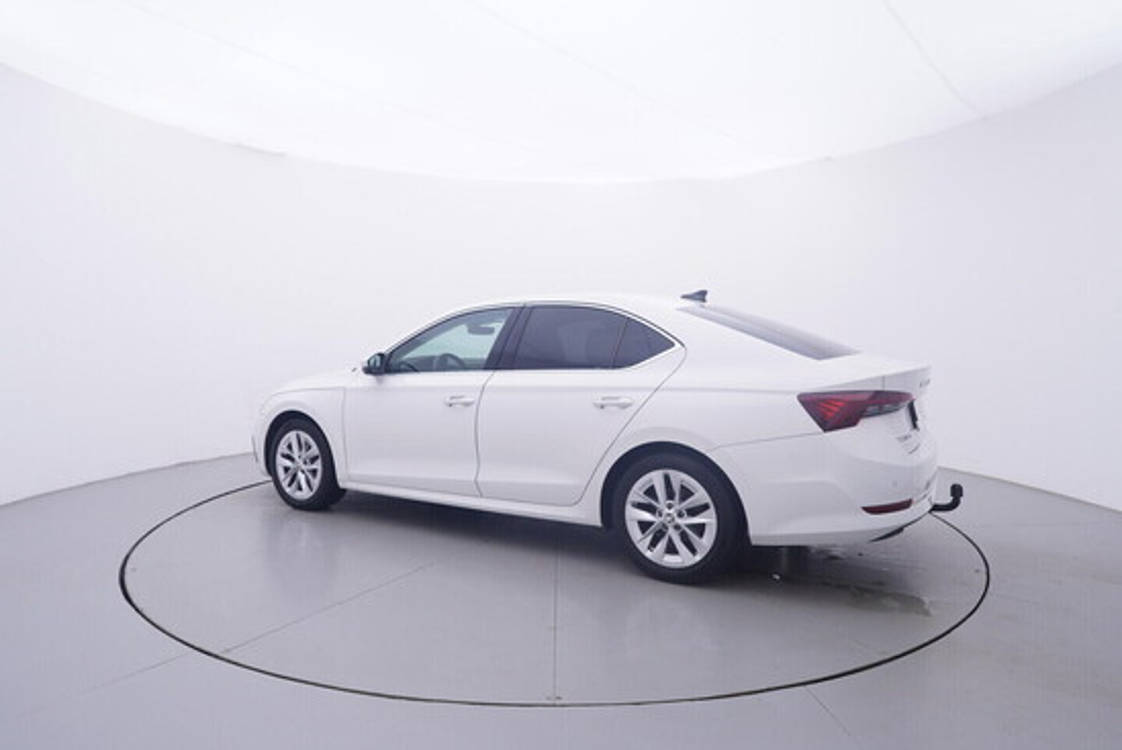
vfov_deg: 56.2
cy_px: 375
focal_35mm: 22
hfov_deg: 77.3
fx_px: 702
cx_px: 561
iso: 200
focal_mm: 15
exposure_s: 1/80
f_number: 5
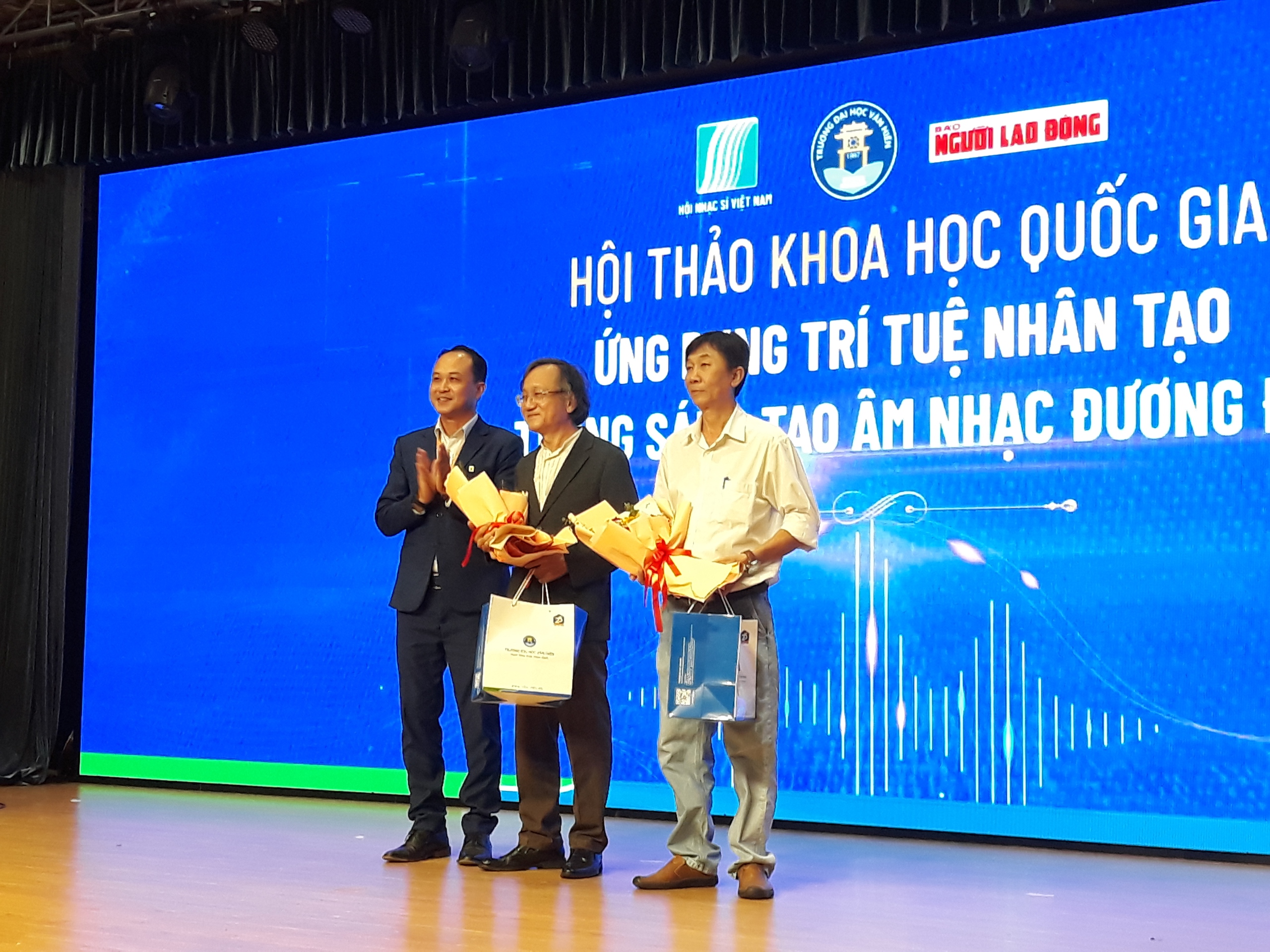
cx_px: 635
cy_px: 476
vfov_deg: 51.4
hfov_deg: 65.3
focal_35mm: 27
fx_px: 991
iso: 160
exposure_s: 1/50
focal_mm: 3.71
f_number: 1.7
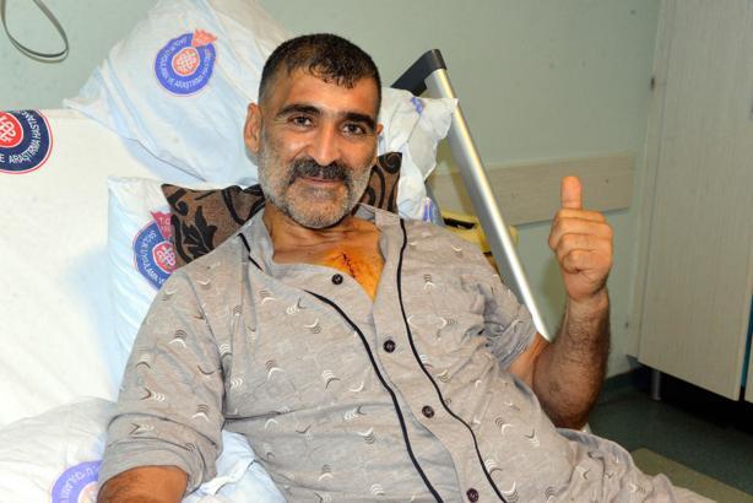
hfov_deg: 44.5
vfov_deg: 30.5
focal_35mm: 44
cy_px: 252
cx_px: 376
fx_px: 921
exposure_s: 1/200
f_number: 9
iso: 5000
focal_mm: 44
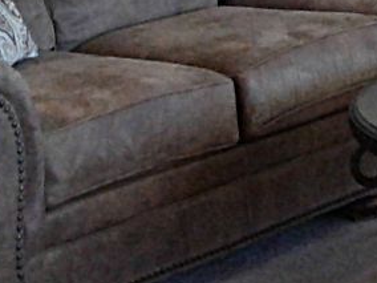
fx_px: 1895
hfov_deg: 11.2
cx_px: 446
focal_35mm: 174
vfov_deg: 8.5
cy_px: -46
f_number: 2.2
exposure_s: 1/14
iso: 100
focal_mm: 3.3
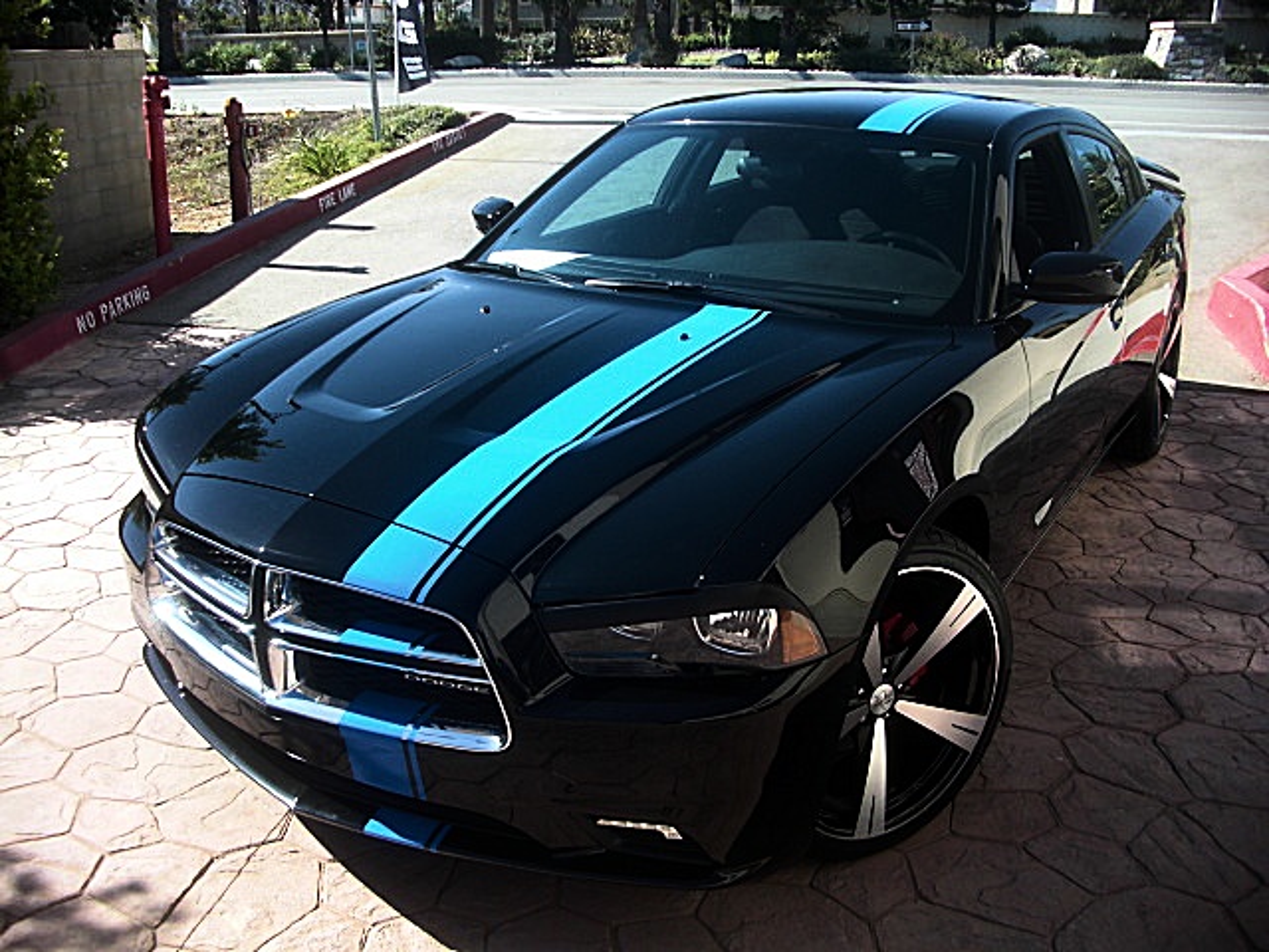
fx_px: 1320
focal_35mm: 36
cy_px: 476
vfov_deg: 39.7
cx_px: 634
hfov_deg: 51.4
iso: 50
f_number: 2.8
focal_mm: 6.3
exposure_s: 1/320
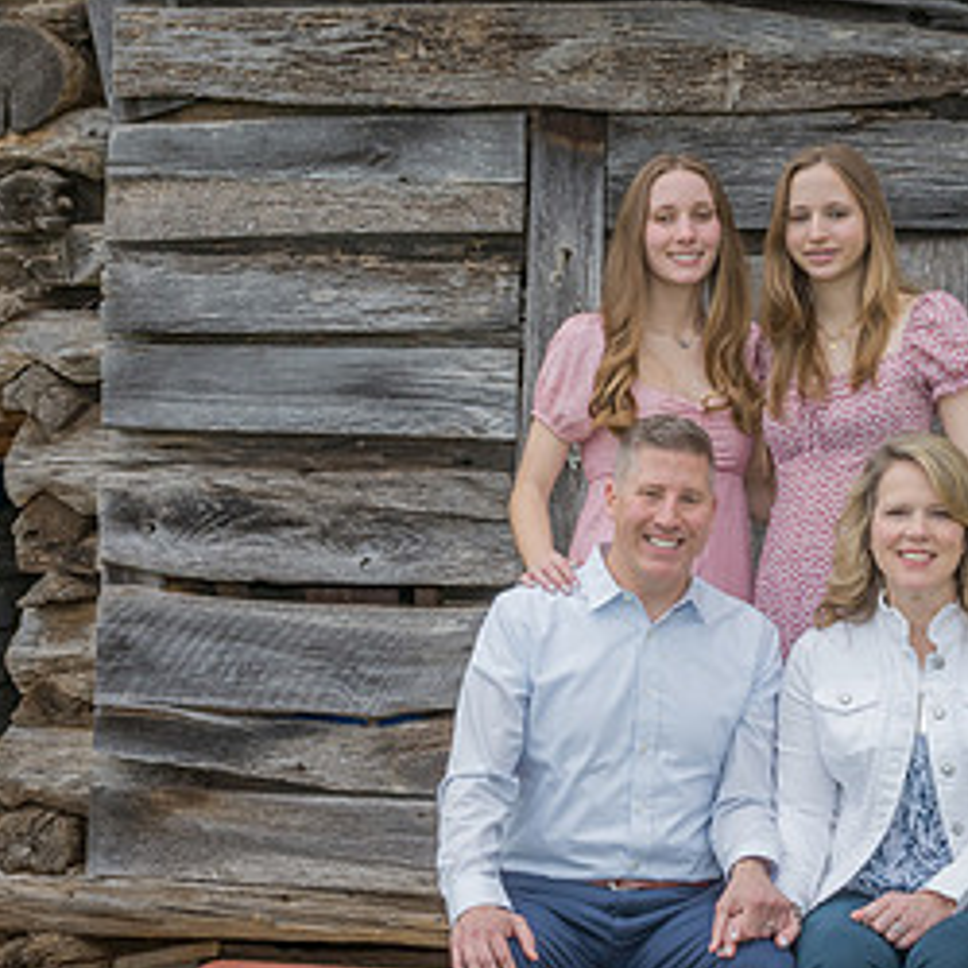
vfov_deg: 18.5
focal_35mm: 94
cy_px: 524
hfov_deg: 18.4
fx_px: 2974
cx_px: 747
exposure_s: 1/180
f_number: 6.7
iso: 140
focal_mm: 24
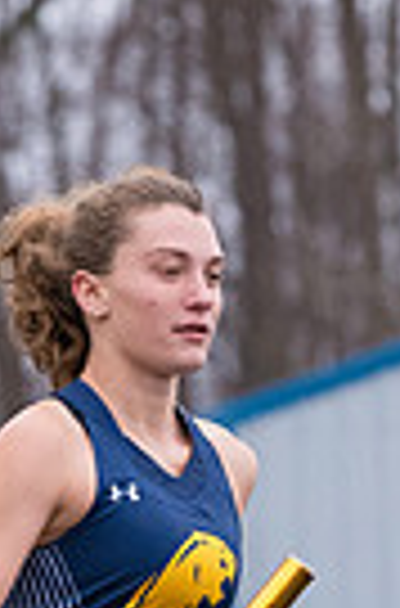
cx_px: 119
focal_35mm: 802
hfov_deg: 1.7
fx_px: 13470
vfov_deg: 2.6
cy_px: 779
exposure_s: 1/1600
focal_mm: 160
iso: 2000
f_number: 5
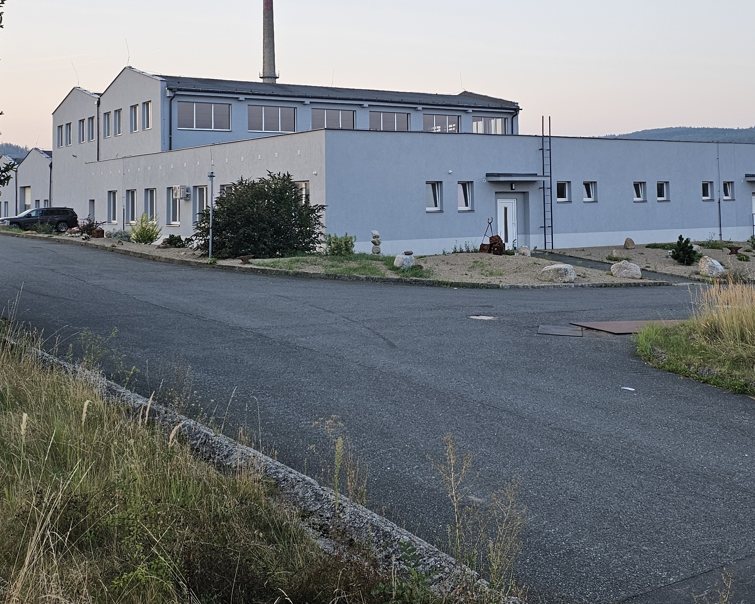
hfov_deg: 42.8
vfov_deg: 34.2
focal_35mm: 43
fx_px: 961
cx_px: 430
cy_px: 151
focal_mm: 6.3
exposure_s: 1/100
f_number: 1.7
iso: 64
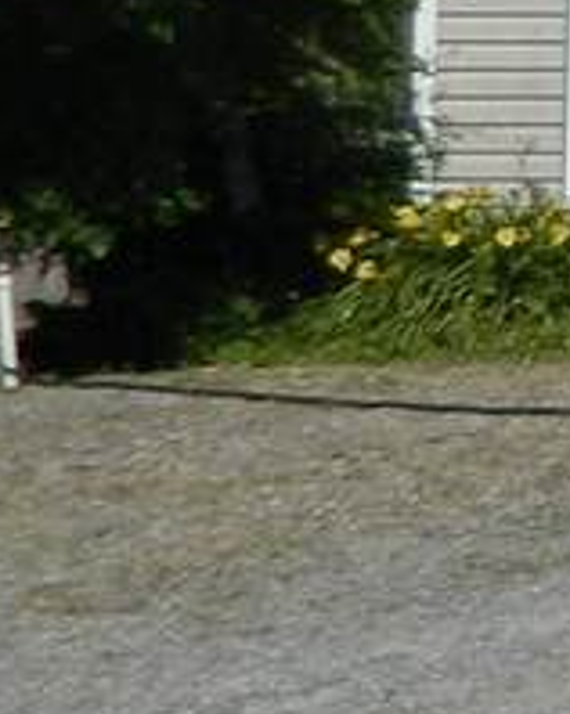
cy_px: 72
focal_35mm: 158
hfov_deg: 7.2
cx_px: 2266
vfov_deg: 12.1
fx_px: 3337
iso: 80
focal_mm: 4.5
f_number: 8.7
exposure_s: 1/320
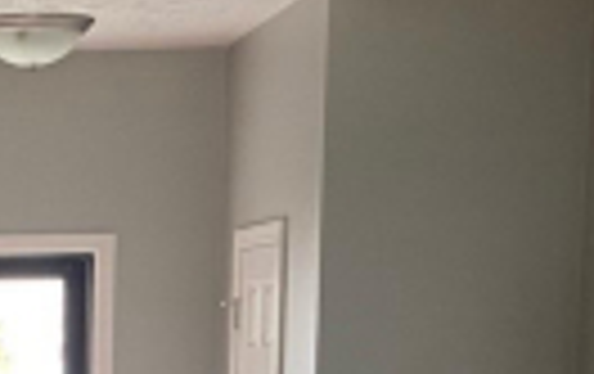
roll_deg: +0.1
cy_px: 680
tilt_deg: -7.6
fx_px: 2254
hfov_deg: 14.1
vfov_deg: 9.0
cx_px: -268
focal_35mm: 139
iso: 125
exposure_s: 1/70
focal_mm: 4.25
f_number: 1.8
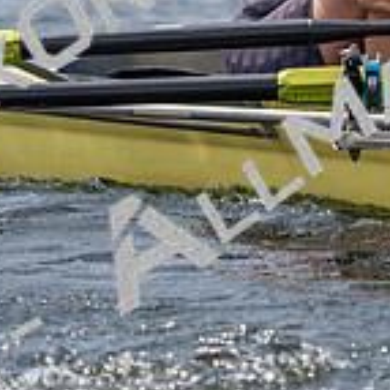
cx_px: 663
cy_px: -108
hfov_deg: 2.5
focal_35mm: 691
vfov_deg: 2.5
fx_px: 8808
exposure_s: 1/1600
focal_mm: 200
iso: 200
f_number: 5.6
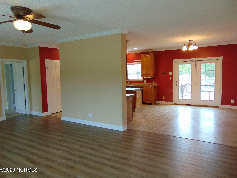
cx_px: 118
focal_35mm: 25
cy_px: 89
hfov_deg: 69.4
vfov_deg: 54.9
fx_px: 171
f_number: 3
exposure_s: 1/20
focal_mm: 4.5
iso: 80
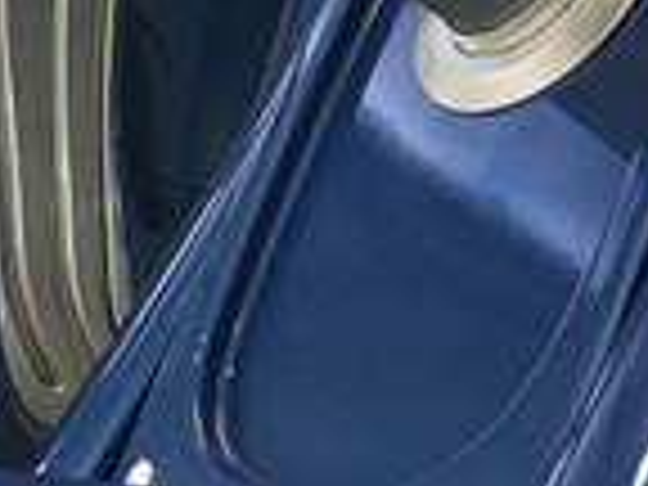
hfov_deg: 14.7
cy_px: -153
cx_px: -531
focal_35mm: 117
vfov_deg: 12.3
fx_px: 2190
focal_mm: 3.99
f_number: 1.8
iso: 25
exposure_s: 1/50
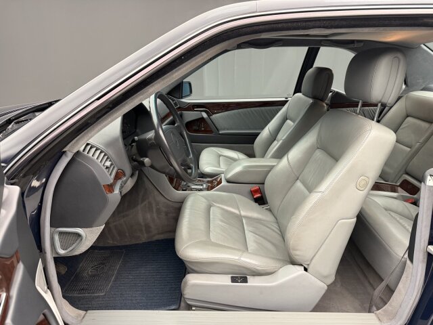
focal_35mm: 24
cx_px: 216
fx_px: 300
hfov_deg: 71.6
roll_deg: -0.7
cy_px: 162
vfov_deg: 56.8
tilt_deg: -18.7
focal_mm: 6.76
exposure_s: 1/49
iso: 320
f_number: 1.78
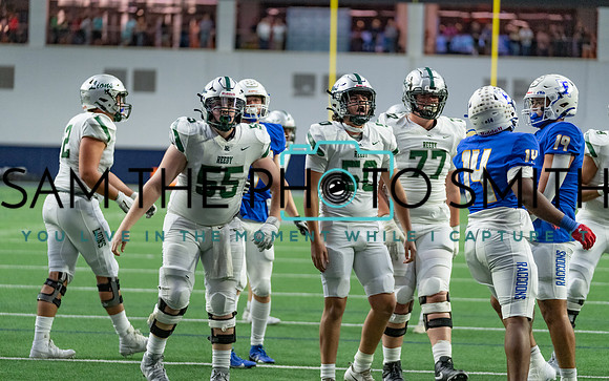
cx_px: 289
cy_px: 168
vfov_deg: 9.0
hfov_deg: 14.3
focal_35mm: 146
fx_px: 2432
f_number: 2.8
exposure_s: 1/800
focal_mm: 137
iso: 3200
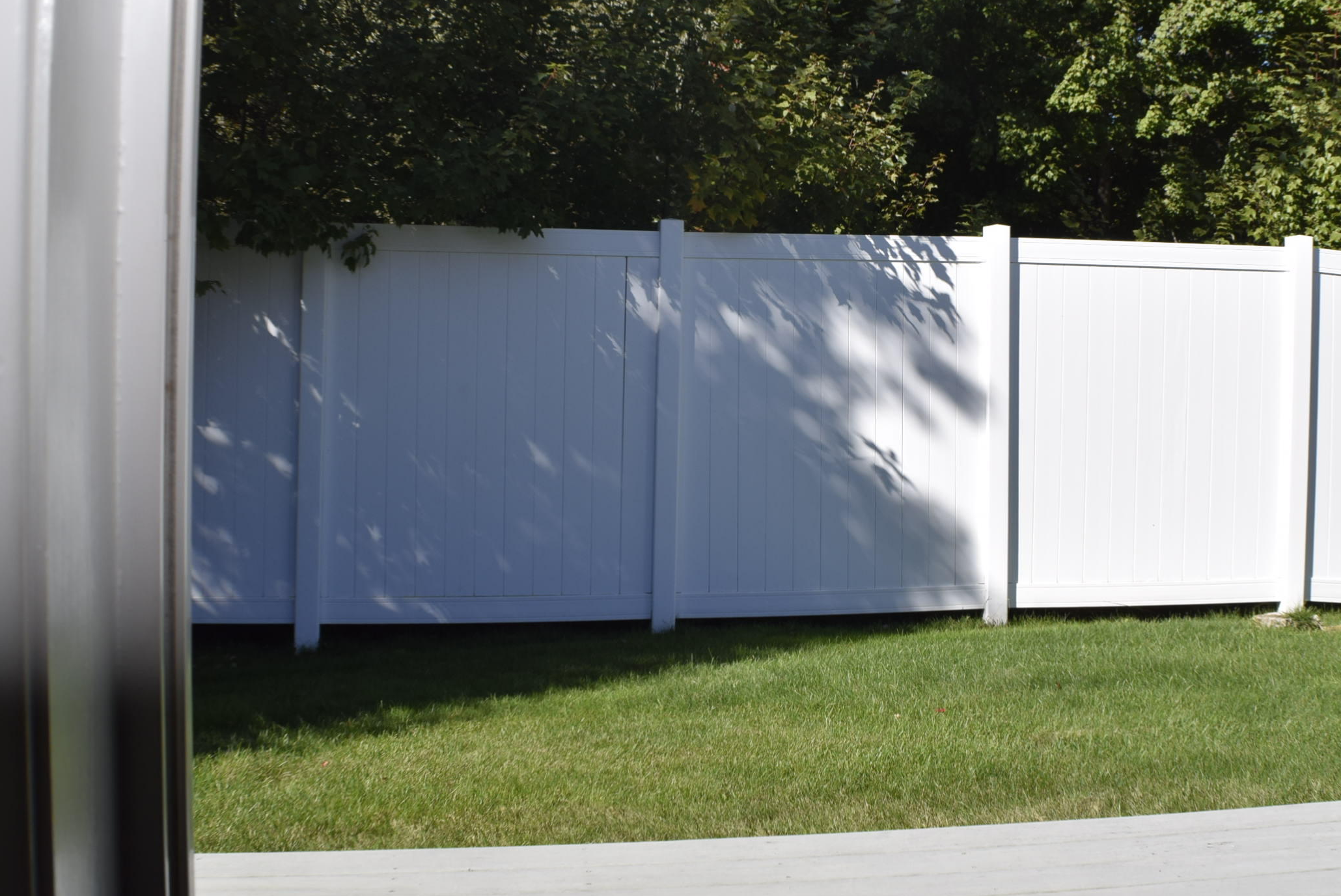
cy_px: 325
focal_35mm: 61
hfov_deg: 32.6
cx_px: 888
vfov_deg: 22.2
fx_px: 2274
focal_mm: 28
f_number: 10
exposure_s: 1/400
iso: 200
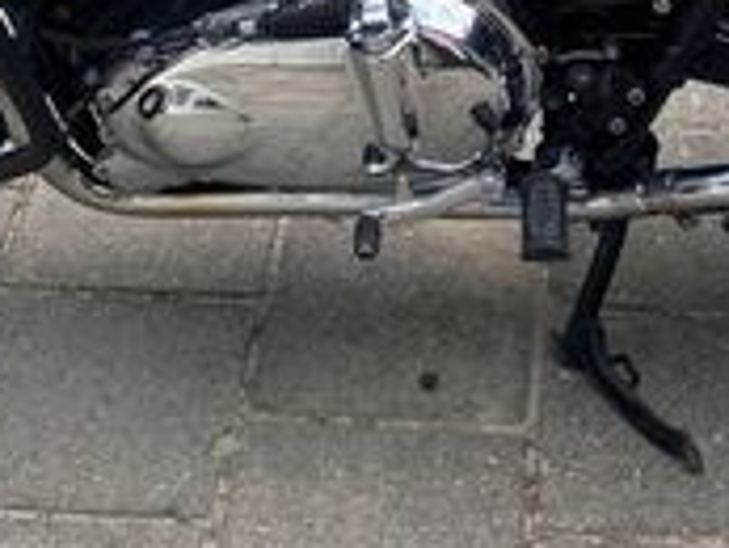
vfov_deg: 14.9
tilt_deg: -34.8
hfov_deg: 20.4
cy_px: -122
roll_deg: -0.5
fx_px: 2023
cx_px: 480
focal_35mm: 96
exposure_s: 1/557
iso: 32
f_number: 1.8
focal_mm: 4.25
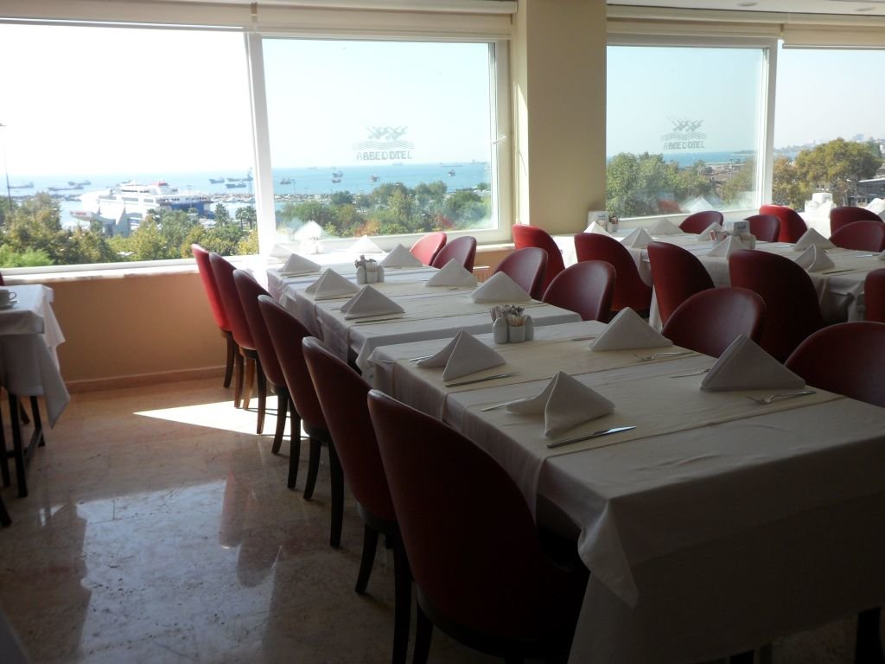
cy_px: 332
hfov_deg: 56.8
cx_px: 442
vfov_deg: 44.2
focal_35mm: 32
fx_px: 818
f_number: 3.7
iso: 80
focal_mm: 5.7
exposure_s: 1/350
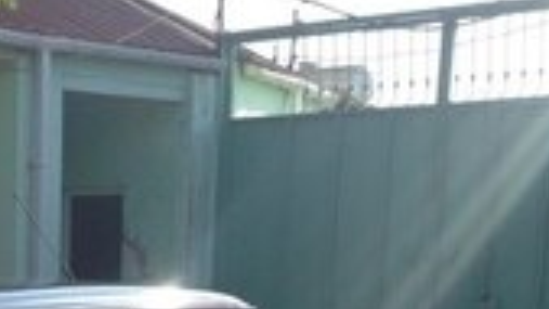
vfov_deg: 9.9
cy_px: 667
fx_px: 1630
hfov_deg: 18.5
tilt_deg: -17.5
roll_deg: +2.2
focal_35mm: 112
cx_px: -32
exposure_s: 1/863
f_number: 2.4
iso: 50
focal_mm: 4.28
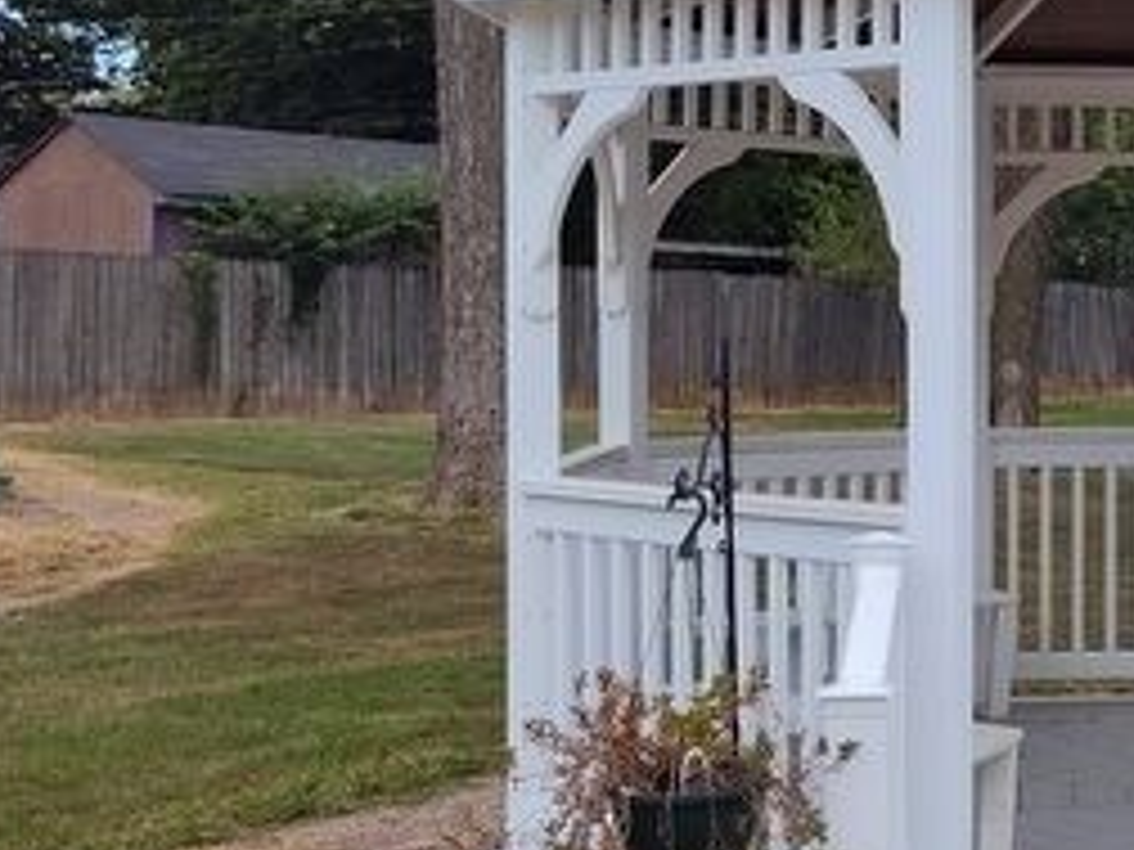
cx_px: 1246
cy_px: 319
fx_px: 2391
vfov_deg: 20.1
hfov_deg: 24.8
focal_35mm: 73
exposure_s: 1/1173
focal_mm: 5.56
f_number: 1.8
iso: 100
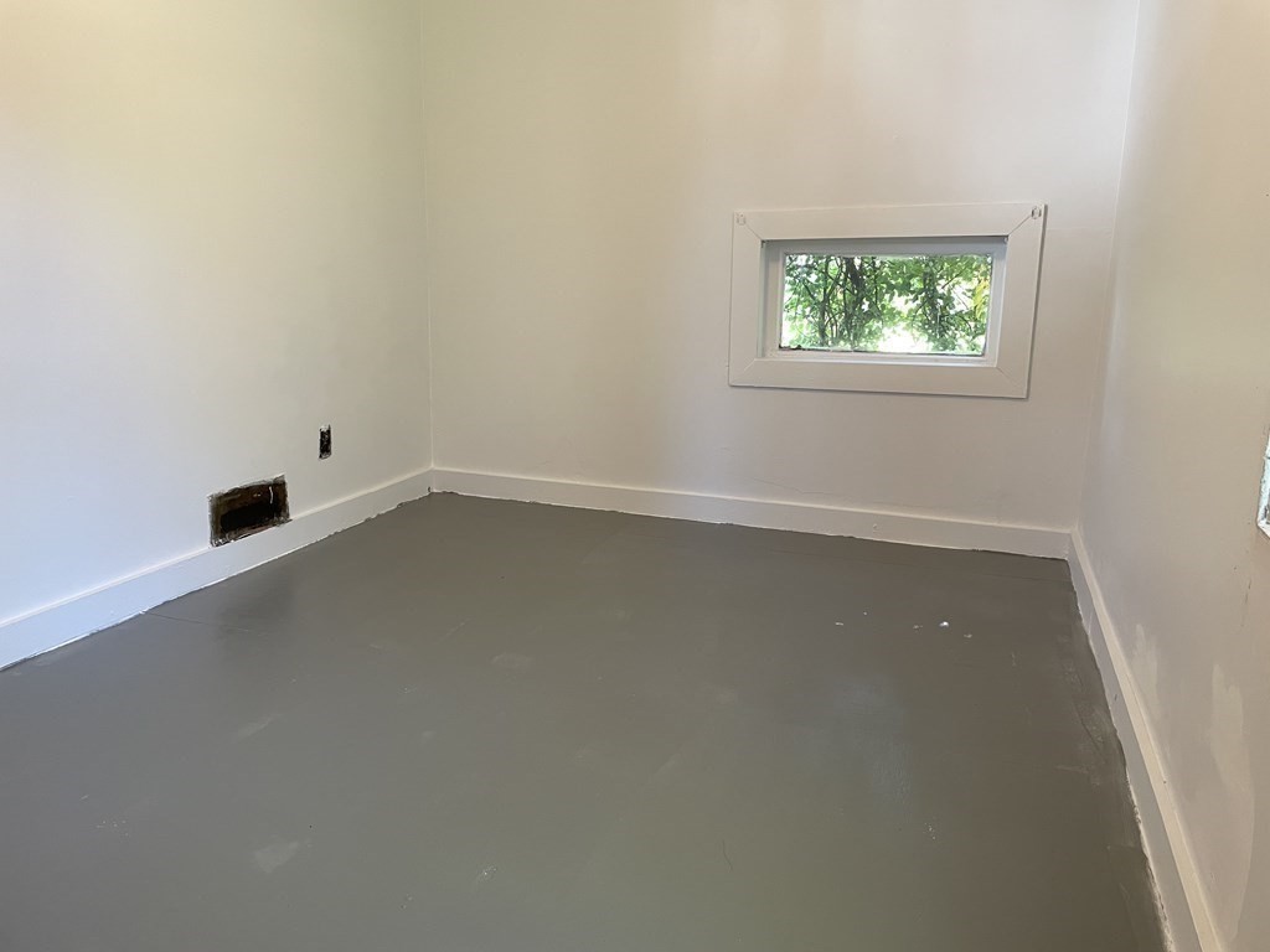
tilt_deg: -11.4
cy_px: 476
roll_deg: -1.1
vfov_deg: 53.1
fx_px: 954
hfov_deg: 67.3
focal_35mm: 26
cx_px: 635
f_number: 1.6
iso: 80
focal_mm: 4.2
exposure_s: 1/60
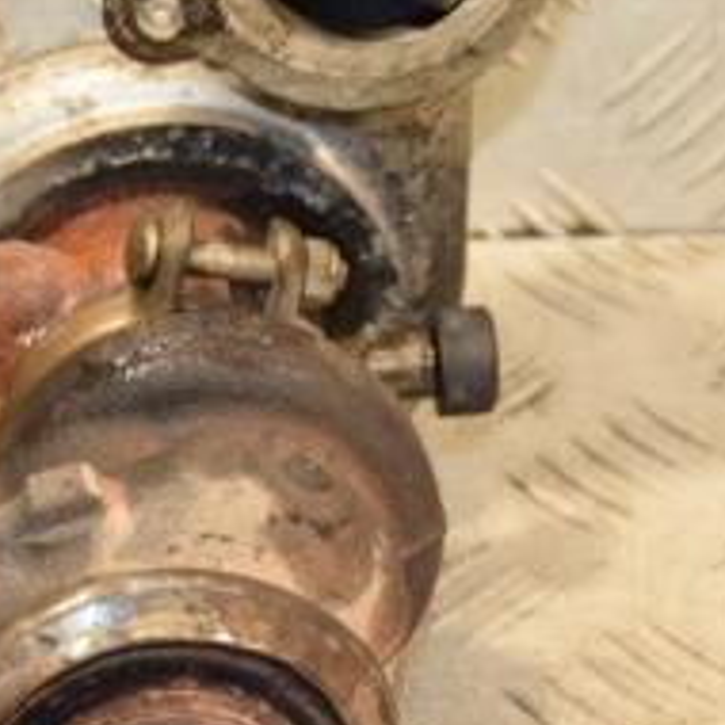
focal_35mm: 233
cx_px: 61
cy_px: 382
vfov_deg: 7.5
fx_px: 5521
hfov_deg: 7.5
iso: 800
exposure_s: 1/125
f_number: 5
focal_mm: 58
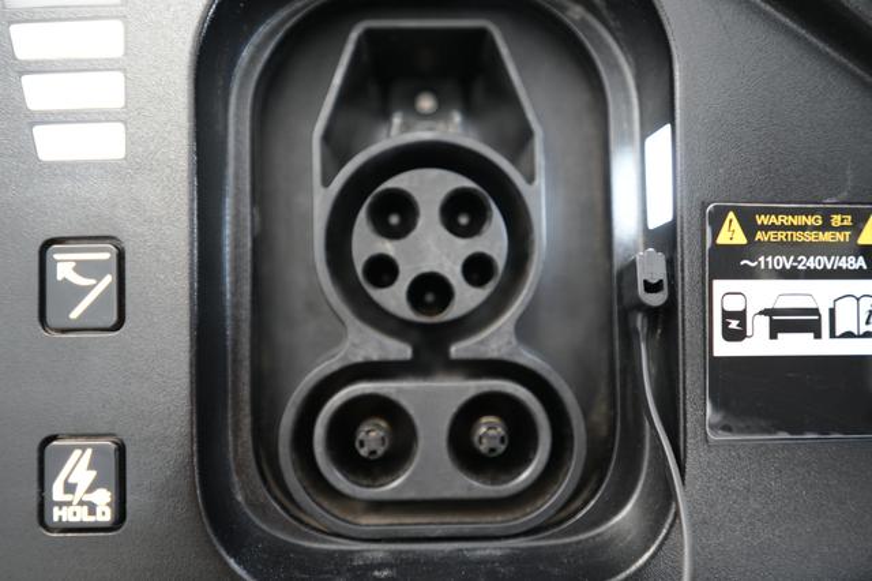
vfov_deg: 46.4
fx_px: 678
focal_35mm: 28
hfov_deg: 65.5
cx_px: 436
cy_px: 290
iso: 1250
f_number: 2.8
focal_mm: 28
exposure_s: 1/30
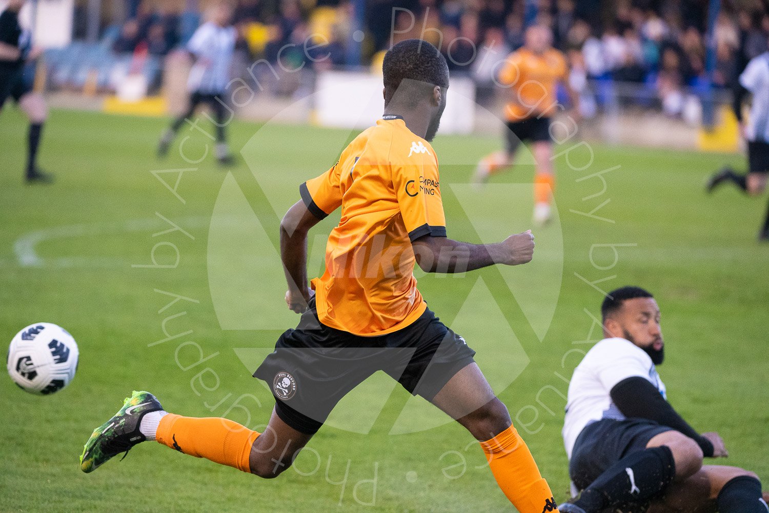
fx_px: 4699
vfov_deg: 6.2
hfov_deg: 9.4
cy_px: 256
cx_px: 384
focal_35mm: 220
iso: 7200
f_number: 4
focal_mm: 220
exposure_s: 1/2000
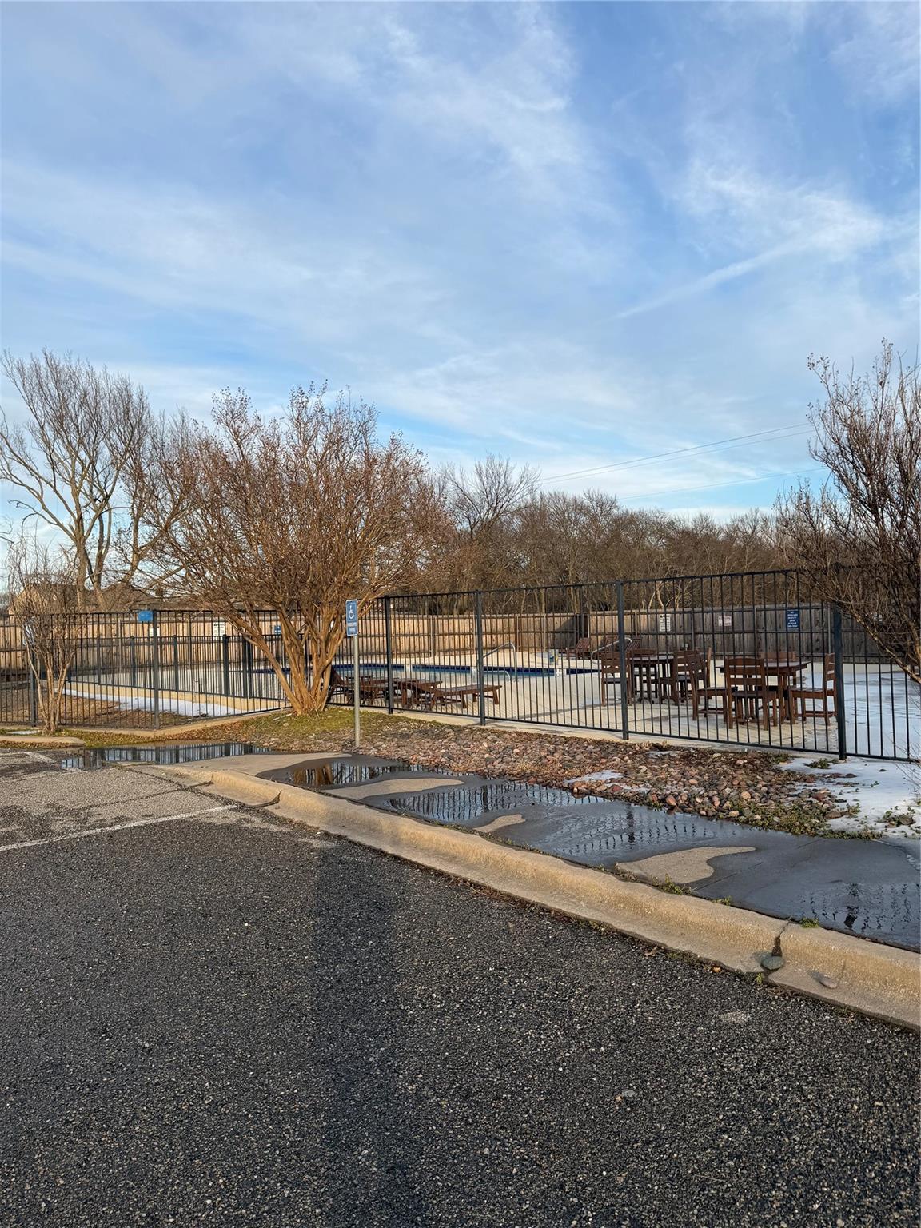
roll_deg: +0.8
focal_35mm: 24
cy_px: 614
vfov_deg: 71.6
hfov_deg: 56.8
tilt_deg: +0.7
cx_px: 460
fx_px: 851
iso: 80
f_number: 1.78
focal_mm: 6.76
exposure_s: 1/1770
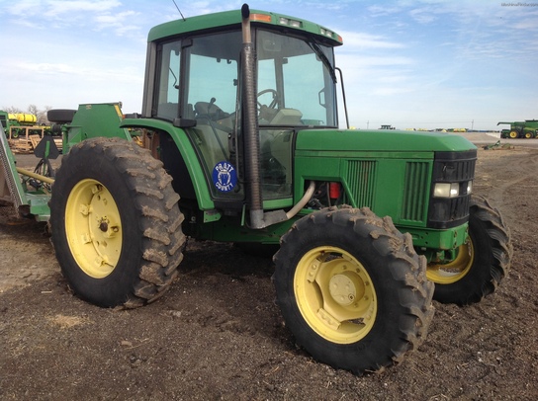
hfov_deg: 52.7
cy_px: 200
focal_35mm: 35
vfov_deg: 40.6
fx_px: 543
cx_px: 269
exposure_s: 1/1374
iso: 50
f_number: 2.4
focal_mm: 4.28
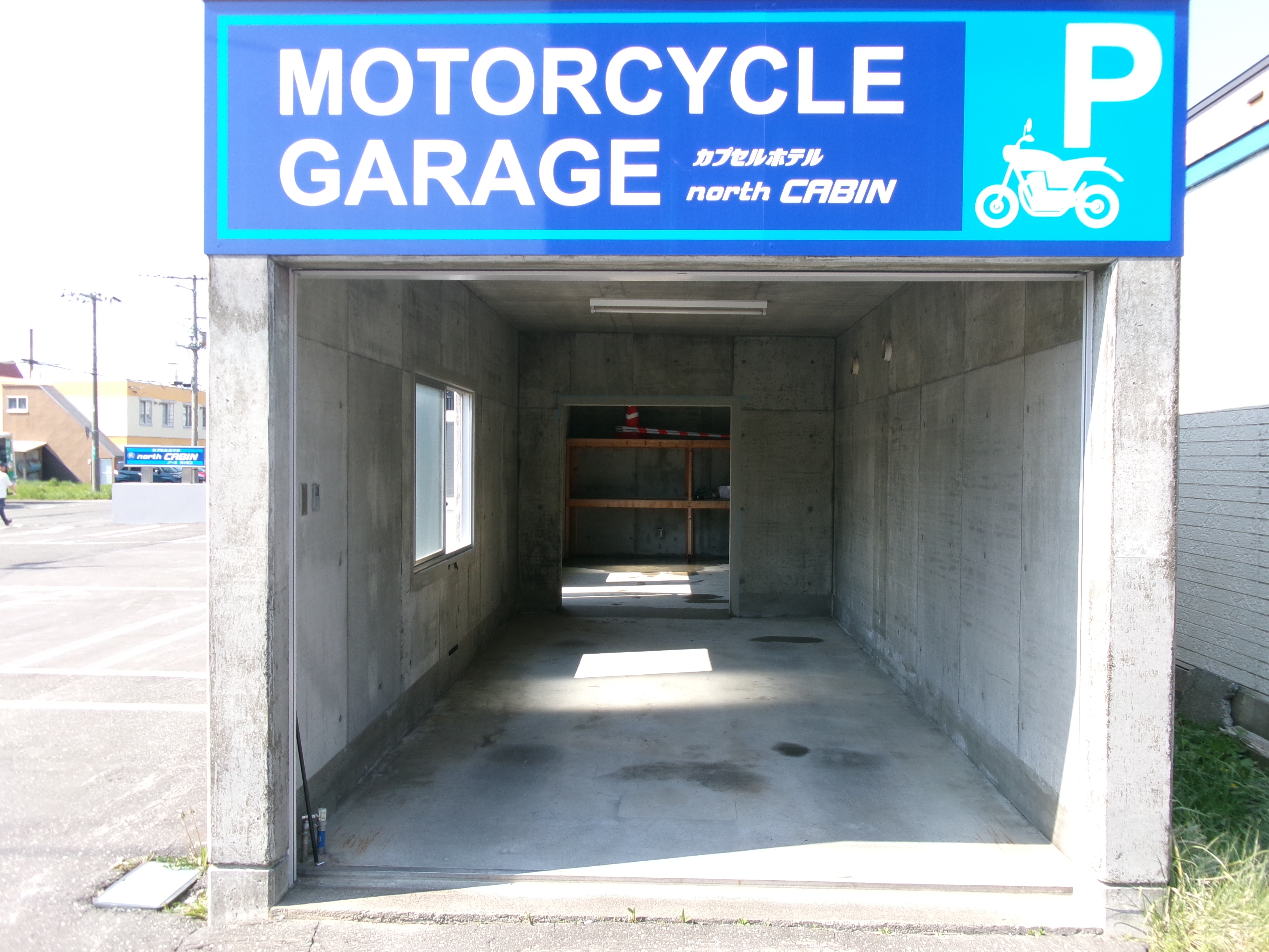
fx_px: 1026
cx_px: 634
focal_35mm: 28
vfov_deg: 49.7
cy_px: 476
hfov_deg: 63.4
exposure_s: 1/210
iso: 100
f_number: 3.9
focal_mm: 5.1
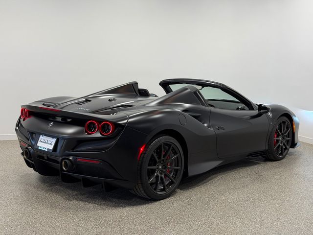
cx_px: 156
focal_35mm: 48
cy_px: 118
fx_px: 434
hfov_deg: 39.7
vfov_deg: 30.3
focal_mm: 6.76
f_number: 1.78
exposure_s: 1/220
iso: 50
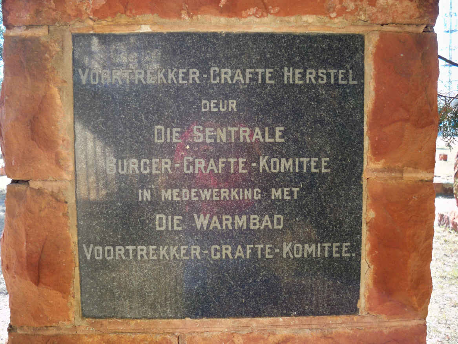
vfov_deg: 40.7
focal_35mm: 35
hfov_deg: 52.6
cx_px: 229
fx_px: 463
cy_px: 172
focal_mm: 6.3
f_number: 3.1
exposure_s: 1/100
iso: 100
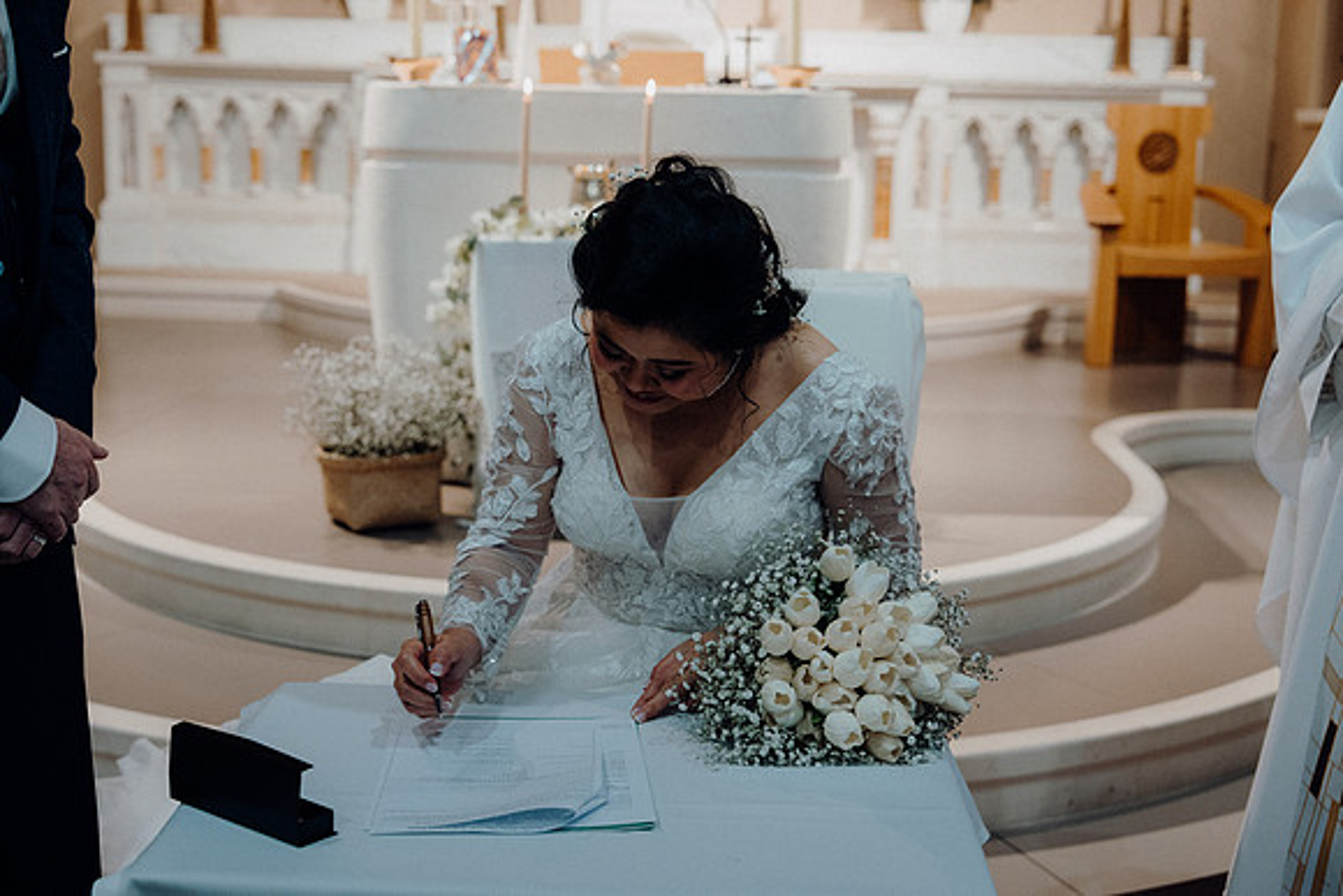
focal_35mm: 48
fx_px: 1791
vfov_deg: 28.1
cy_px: 448
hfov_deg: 41.1
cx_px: 672
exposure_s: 1/160
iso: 1600
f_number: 3.5
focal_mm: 48
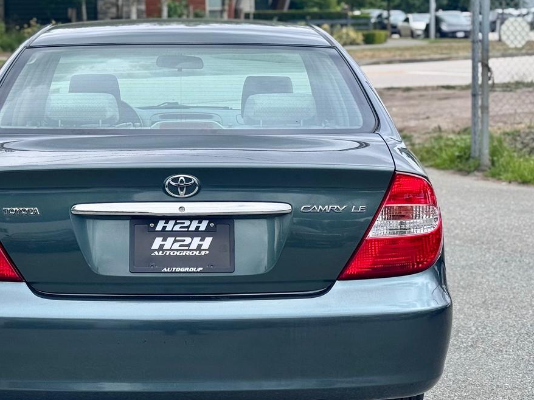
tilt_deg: -5.3
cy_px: 212
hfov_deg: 27.7
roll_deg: +1.5
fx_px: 1080
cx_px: 194
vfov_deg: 21.0
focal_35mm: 70
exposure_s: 1/2959
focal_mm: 6.76
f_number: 1.78
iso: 64
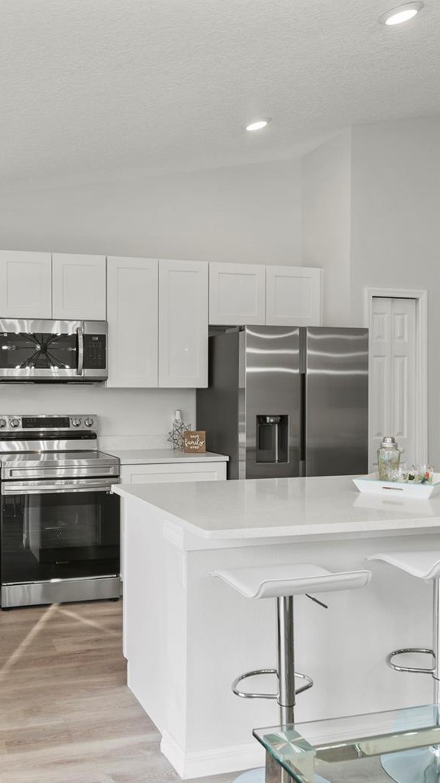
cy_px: 390
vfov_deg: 61.0
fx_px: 664
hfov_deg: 35.7
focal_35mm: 32
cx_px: 104
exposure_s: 1/10
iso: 100
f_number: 9.5
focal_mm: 20
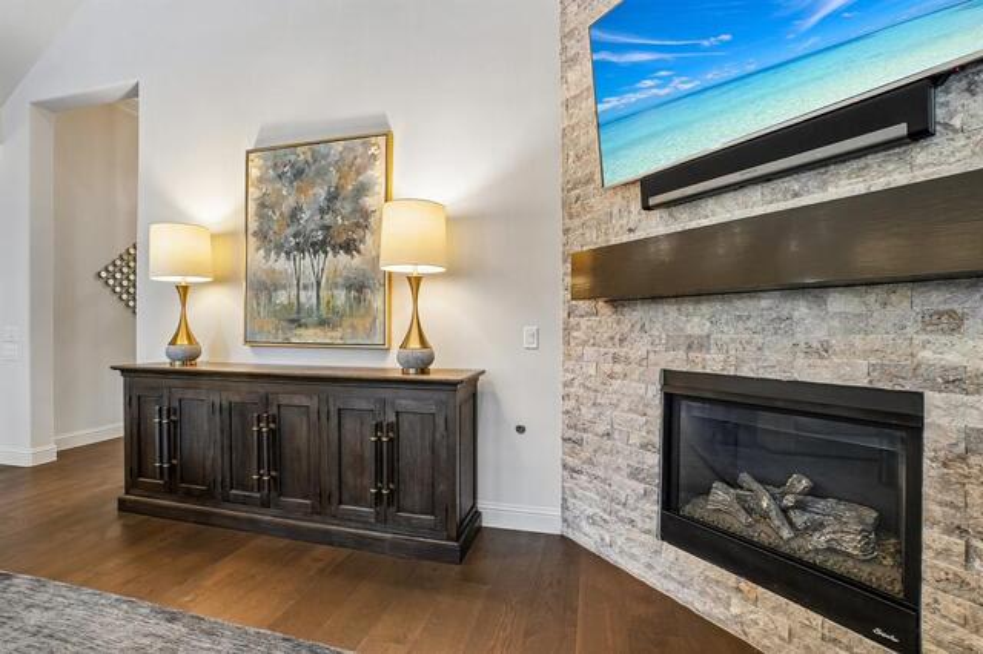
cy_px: 327
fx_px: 409
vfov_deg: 77.3
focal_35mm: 15
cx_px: 492
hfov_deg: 100.4
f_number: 8
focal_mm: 10
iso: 400
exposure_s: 1/8
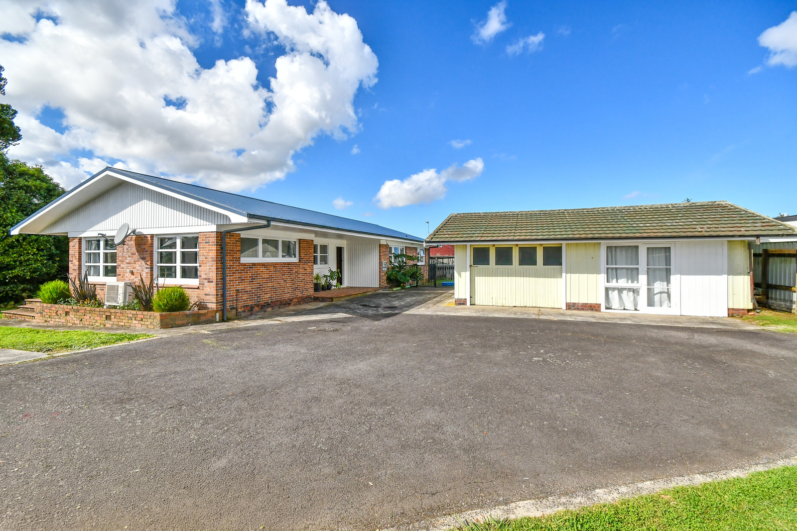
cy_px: 266
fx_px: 332
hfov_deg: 100.4
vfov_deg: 77.3
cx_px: 398
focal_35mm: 15
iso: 800
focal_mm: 10
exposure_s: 1/1600
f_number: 10
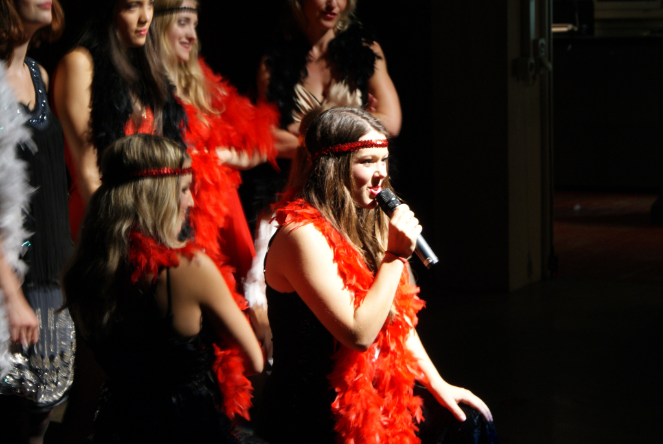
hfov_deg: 19.4
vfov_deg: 13.1
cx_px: 332
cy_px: 222
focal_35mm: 105
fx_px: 1936
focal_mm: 70
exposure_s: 1/8
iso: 400
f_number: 5.6
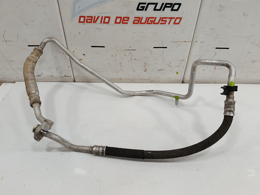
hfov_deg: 69.4
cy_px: 96
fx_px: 188
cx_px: 130
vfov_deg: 54.9
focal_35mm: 25
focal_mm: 5.24
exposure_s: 1/100
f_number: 1.7
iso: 841
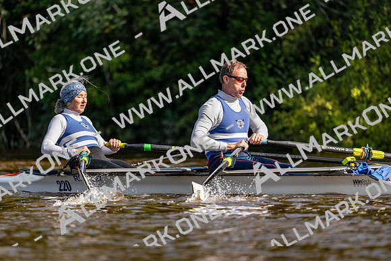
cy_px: 130
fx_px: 4345
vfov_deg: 3.4
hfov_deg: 5.2
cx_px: 196
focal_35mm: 400
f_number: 4.5
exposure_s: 1/3200
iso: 640
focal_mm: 400
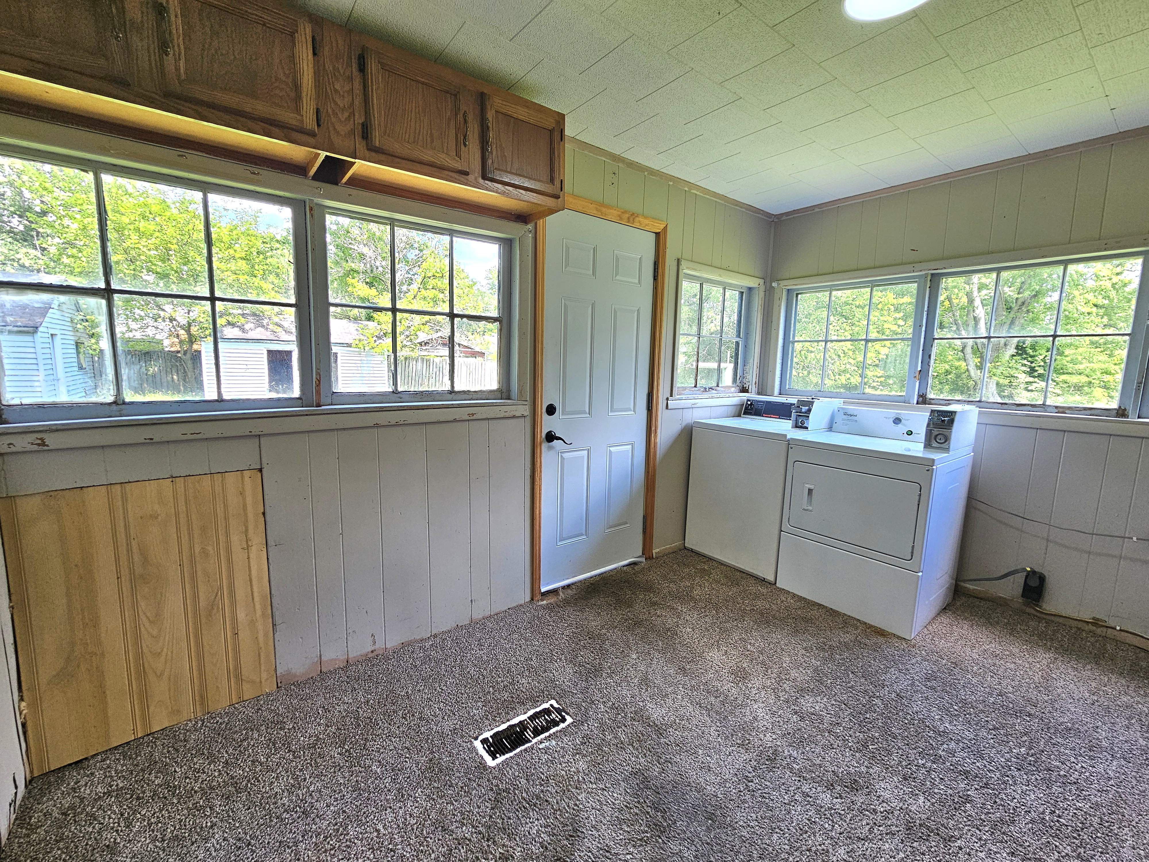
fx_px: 432
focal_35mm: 13
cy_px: 431
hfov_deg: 106.2
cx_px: 574
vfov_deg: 89.9
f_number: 2.2
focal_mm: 2.2
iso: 64
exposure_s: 1/120
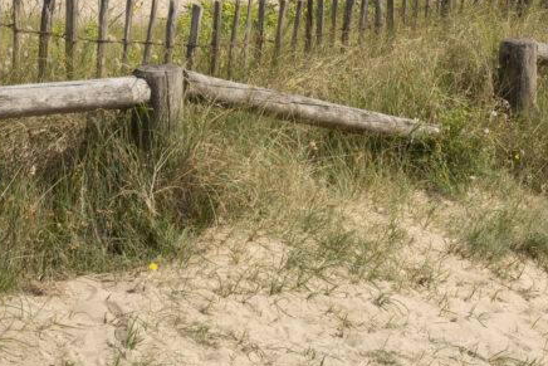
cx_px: 489
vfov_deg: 12.3
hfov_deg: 18.3
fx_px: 1675
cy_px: -33
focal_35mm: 110
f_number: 14
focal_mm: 50
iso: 160
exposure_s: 1/160
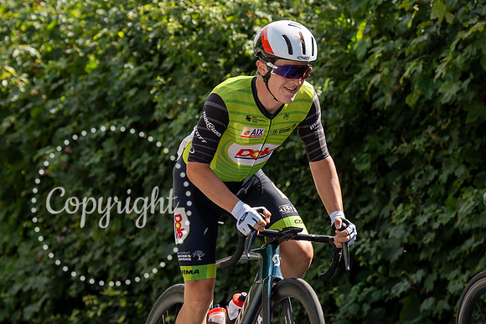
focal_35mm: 225
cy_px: 97
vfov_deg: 6.1
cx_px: 181
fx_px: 3033
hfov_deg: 9.2
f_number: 3.5
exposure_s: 1/1000
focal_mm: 109
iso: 100
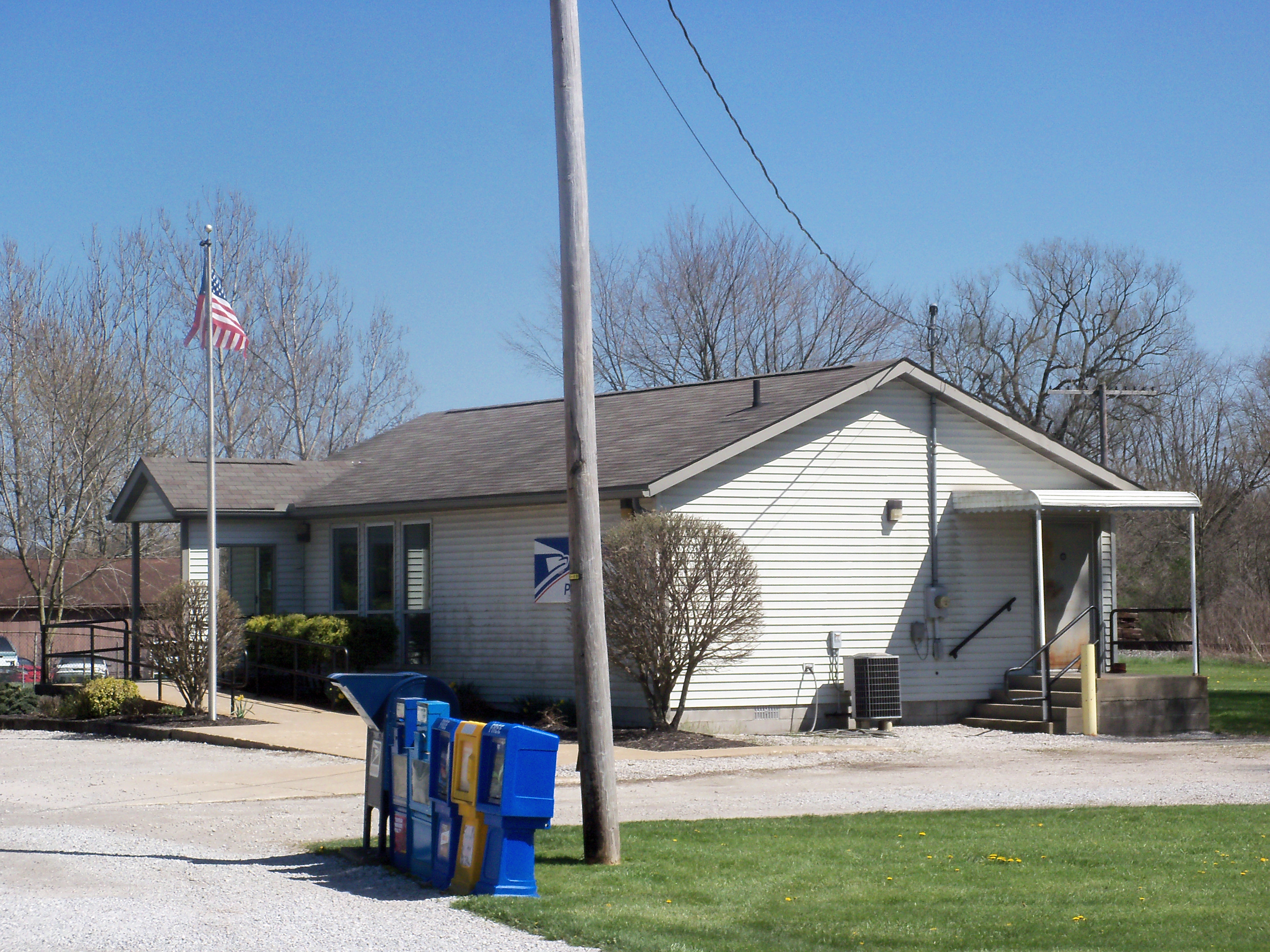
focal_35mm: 90
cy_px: 476
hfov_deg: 21.8
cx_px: 635
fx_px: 3302
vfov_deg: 16.4
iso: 80
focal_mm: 16
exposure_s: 1/320
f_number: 6.8
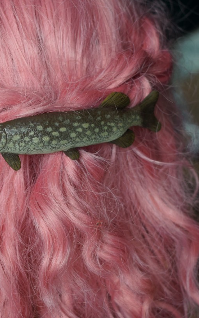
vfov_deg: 25.2
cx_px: 59
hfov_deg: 15.9
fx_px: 712
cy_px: 139
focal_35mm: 82
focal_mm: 38
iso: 640
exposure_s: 1/60
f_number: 4.8
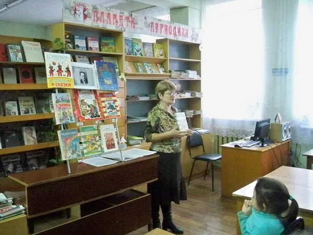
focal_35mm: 35
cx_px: 156
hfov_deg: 52.6
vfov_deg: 40.7
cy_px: 118
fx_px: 316
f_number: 3.1
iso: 2000
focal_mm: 6.3
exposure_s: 1/60
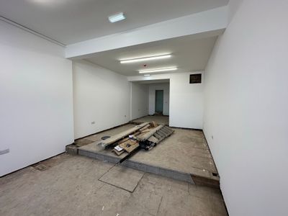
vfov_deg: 85.7
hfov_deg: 102.1
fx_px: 116
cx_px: 144
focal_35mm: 14
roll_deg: -0.5
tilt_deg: -3.1
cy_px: 108
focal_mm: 2.22
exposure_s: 1/100
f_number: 2.2
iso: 50
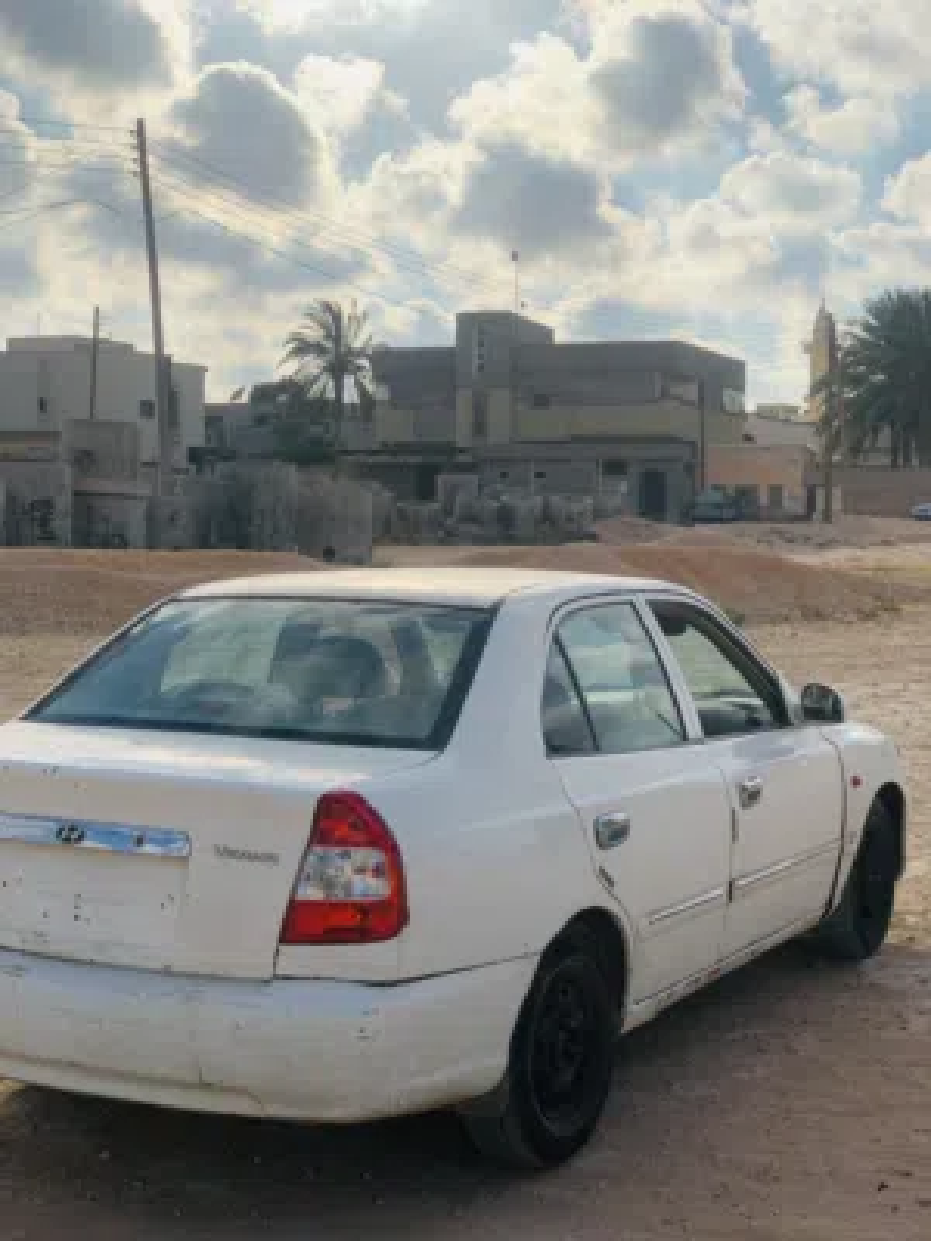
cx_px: 466
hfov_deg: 28.0
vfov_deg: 36.8
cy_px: 620
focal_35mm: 52
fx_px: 1865
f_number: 2.4
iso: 16
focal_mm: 6
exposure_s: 1/3425
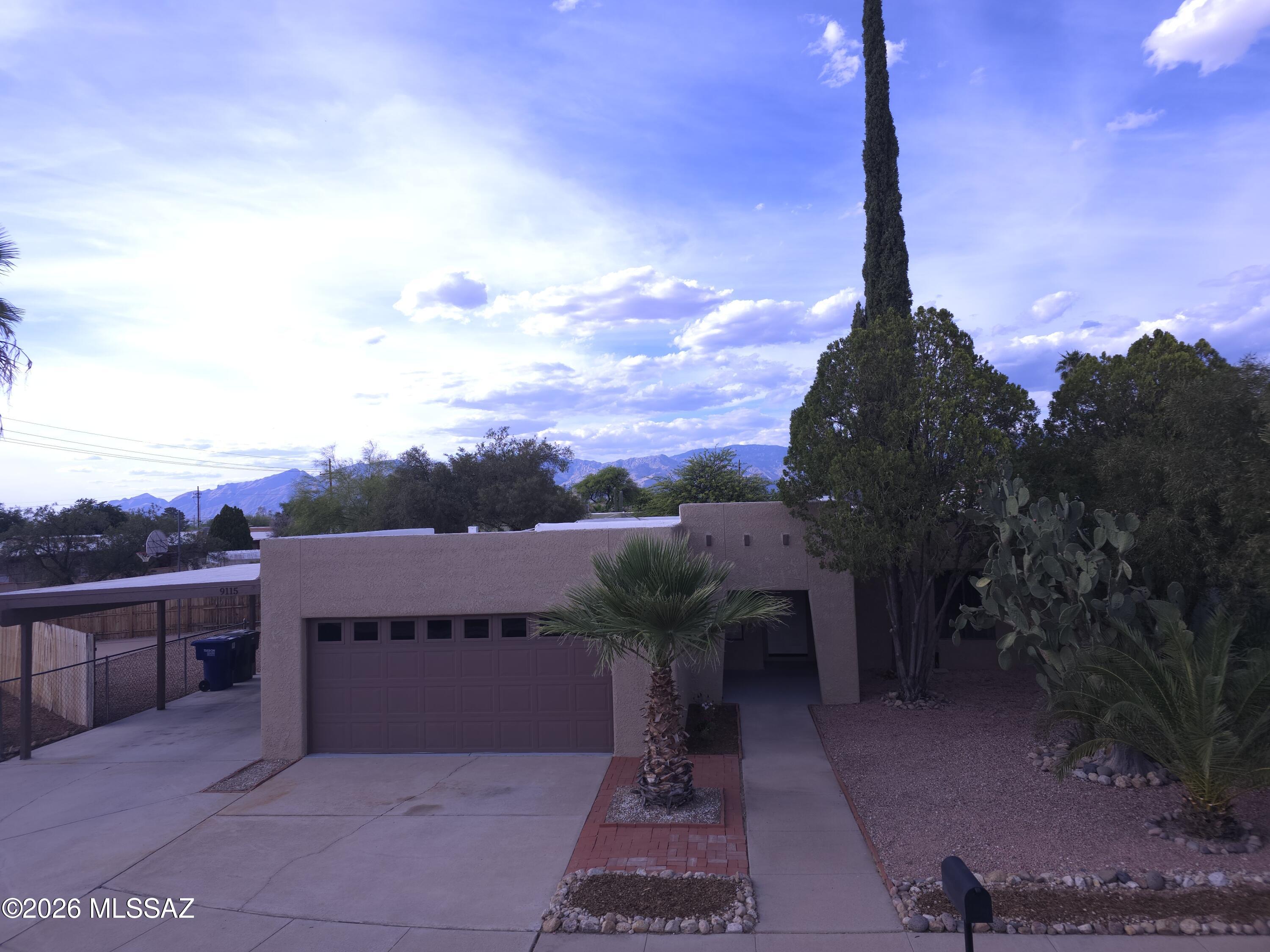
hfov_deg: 73.9
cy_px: 476
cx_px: 635
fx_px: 844
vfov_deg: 58.9
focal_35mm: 23
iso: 12
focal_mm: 6.3
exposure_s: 1/350
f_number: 1.7
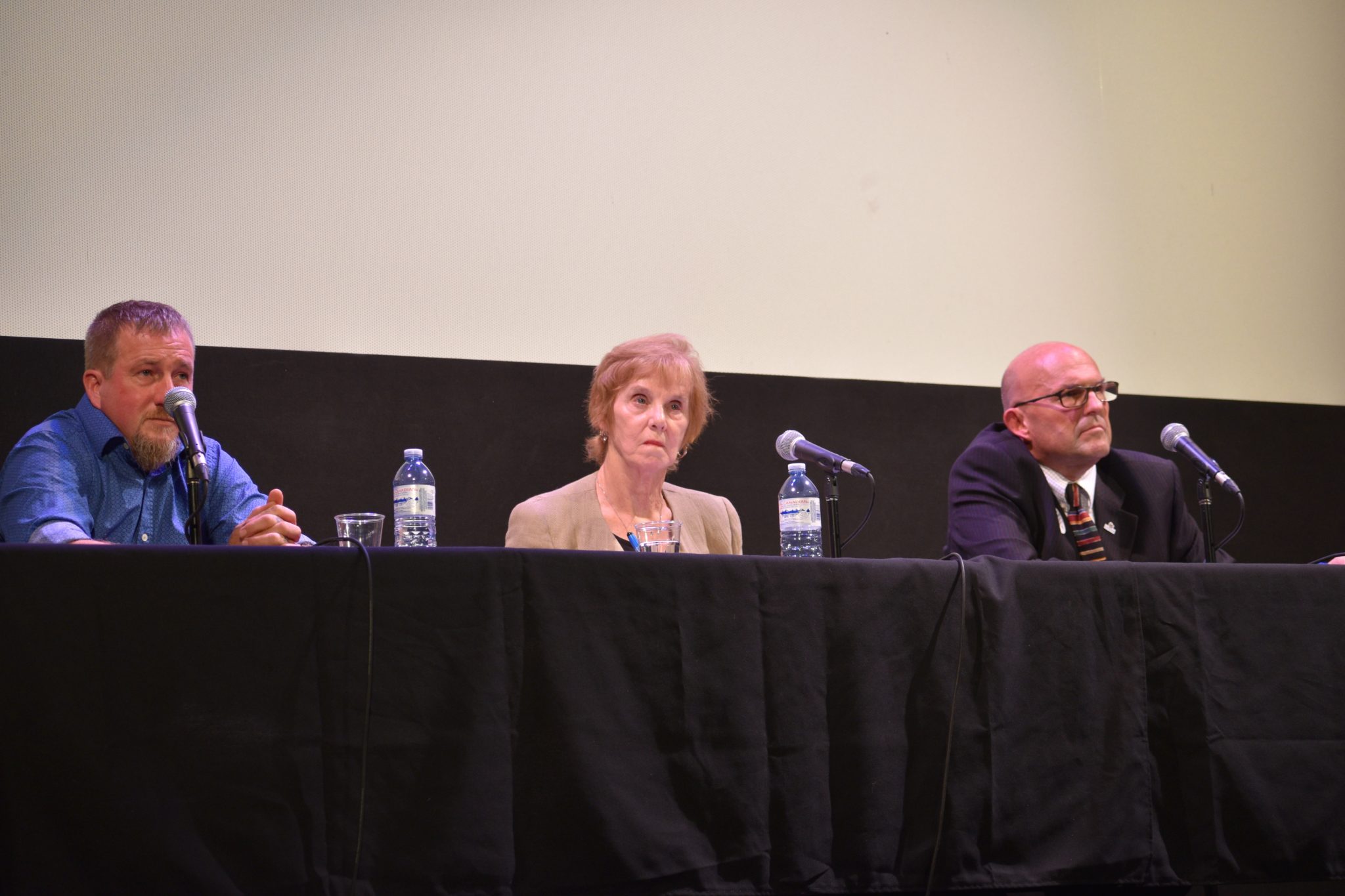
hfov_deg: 15.9
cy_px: 448
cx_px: 672
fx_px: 4819
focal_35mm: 129
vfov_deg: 10.6
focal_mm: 86
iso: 640
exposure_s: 1/60
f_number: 4.8
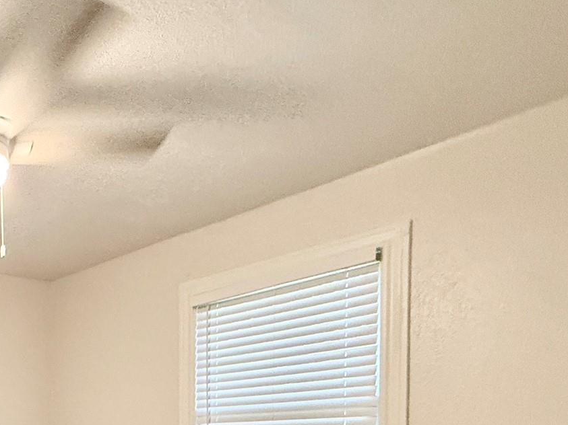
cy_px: 459
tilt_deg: -1.1
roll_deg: +1.9
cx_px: -69
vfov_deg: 36.0
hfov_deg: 41.7
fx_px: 558
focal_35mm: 34
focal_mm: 2.22
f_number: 2.2
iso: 500
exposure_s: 1/60
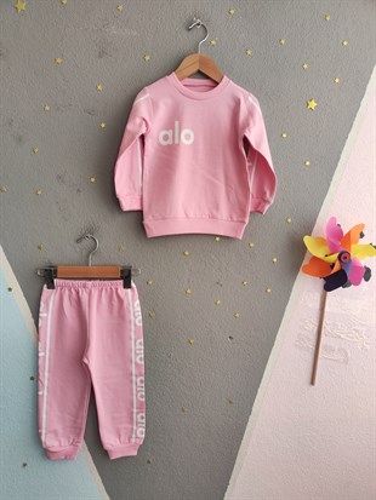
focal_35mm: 24
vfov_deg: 71.6
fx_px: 347
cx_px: 188
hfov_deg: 56.8
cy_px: 250
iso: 344
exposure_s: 1/100
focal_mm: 5.59
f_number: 1.88
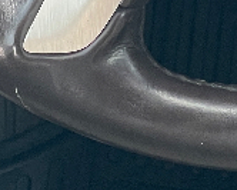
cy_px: -356
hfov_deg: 6.2
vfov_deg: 4.8
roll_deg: -1.6
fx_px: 2197
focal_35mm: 313
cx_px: 258
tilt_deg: -33.6
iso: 80
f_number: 2
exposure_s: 1/122
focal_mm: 6
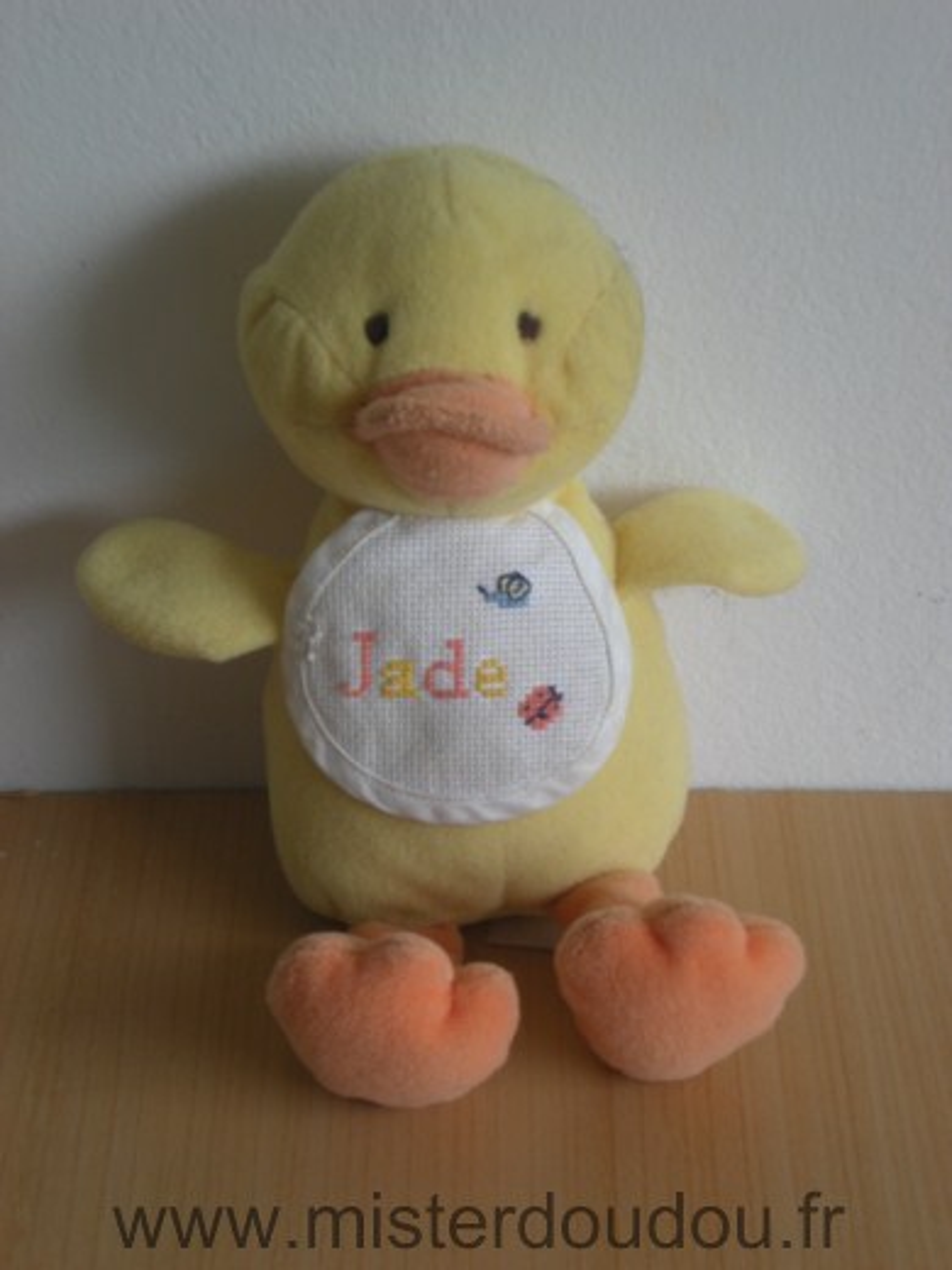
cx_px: 476
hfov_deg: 17.0
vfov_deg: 22.5
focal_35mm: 87
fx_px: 3190
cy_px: 635
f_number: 5.1
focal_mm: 14.3
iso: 64
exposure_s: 1/3.4
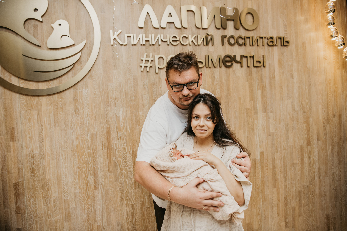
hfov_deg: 65.5
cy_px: 116
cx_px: 174
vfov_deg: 46.4
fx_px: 270
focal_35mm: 28
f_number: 4
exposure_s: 1/160
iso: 200
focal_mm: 28
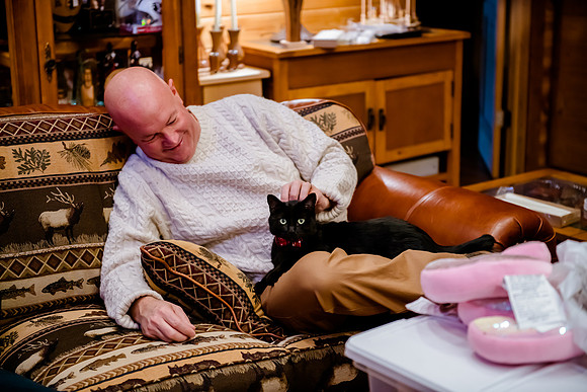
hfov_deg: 28.8
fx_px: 1142
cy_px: 196
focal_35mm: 70
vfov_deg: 19.5
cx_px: 294
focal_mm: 70
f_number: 2.8
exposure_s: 1/125
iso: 2500
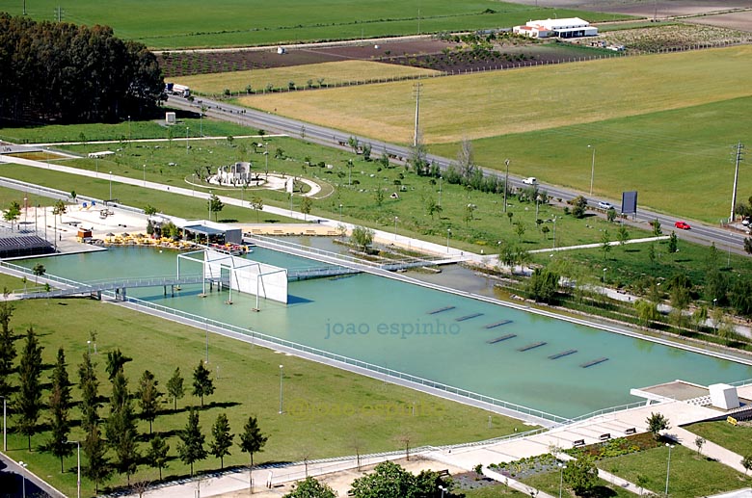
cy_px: 249
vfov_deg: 16.5
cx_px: 376
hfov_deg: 24.7
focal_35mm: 82
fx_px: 1720
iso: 200
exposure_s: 1/320
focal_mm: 55
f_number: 9
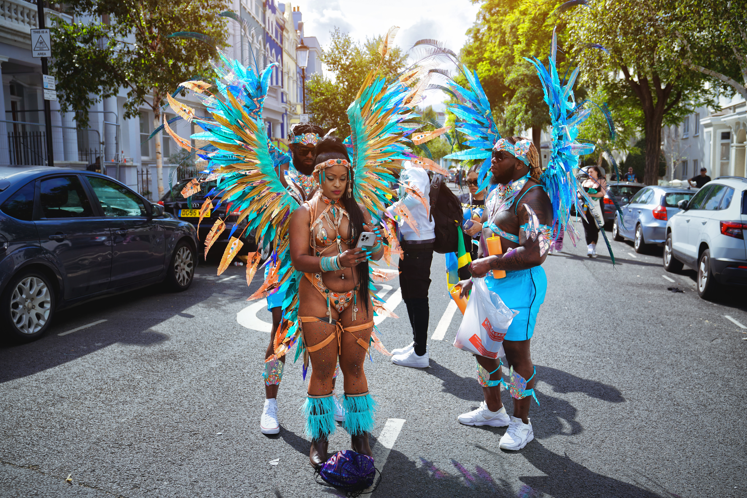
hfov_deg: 57.2
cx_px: 374
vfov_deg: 40.0
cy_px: 249
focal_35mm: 33
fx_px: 685
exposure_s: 1/400
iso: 100
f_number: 4.5
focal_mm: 33
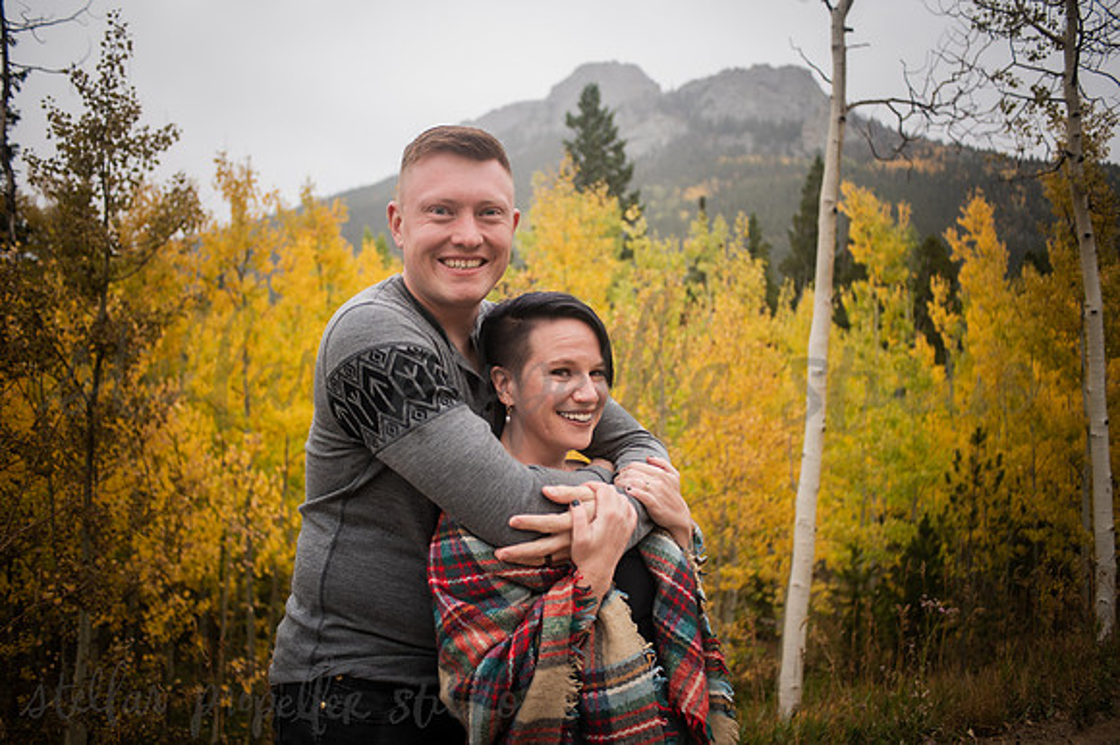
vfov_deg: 45.5
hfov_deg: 64.5
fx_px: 888
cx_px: 560
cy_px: 372
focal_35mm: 29
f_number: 2.8
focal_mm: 28
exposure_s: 1/125
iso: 320
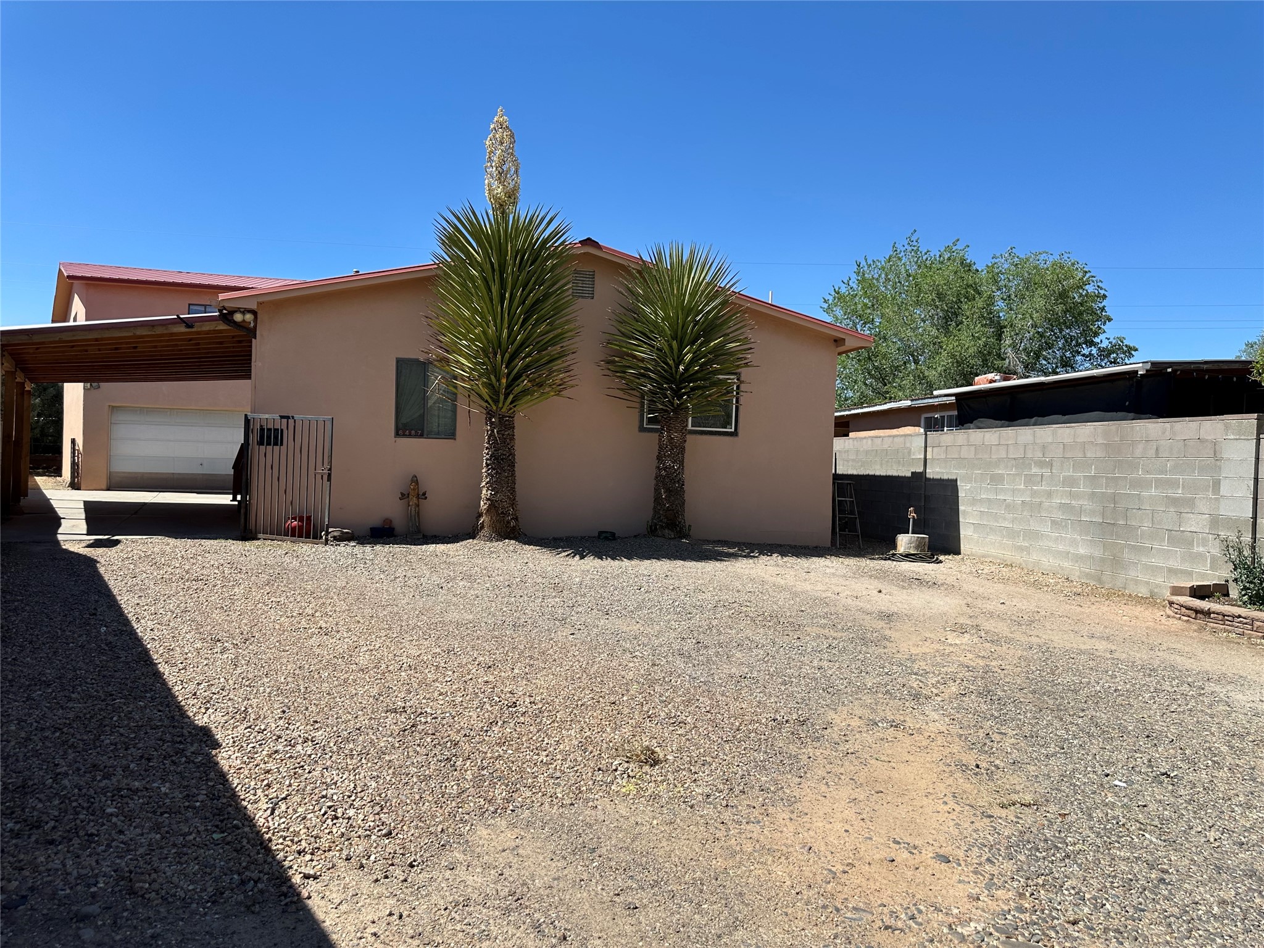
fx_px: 876
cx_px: 632
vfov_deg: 56.8
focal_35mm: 24
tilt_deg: +0.2
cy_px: 474
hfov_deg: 71.6
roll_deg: -2.2
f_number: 1.78
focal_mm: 6.86
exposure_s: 1/3356
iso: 80
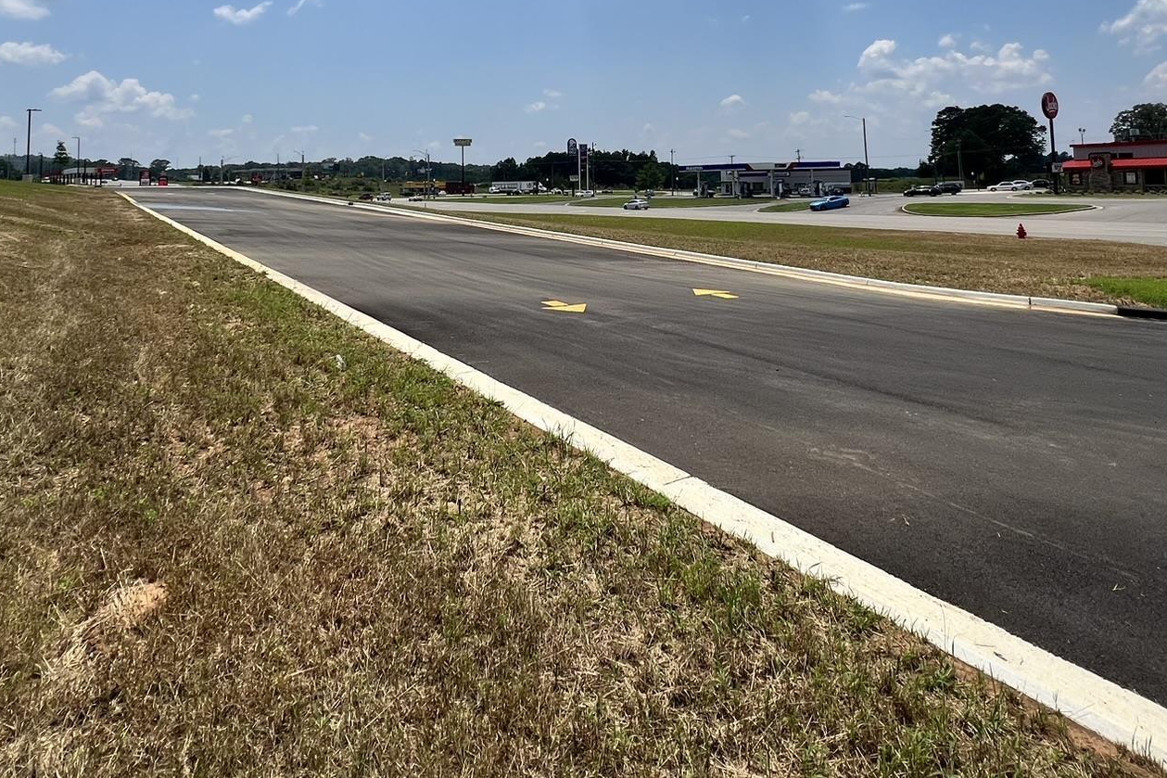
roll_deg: +1.1
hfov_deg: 78.6
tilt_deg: +2.8
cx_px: 598
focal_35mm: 22
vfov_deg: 52.4
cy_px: 125
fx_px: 713
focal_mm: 1.57
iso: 32
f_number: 1.8
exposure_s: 1/3425
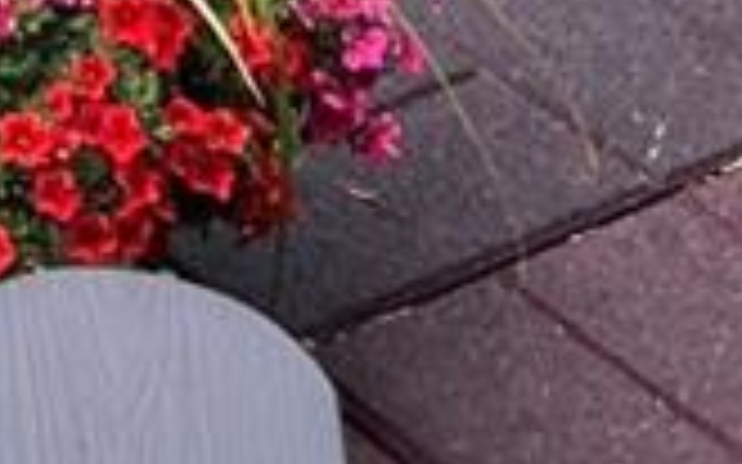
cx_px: -180
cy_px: -1766
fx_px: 4063
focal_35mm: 201
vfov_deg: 5.3
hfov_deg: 10.2
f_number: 1.5
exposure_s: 1/365
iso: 50
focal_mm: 5.7
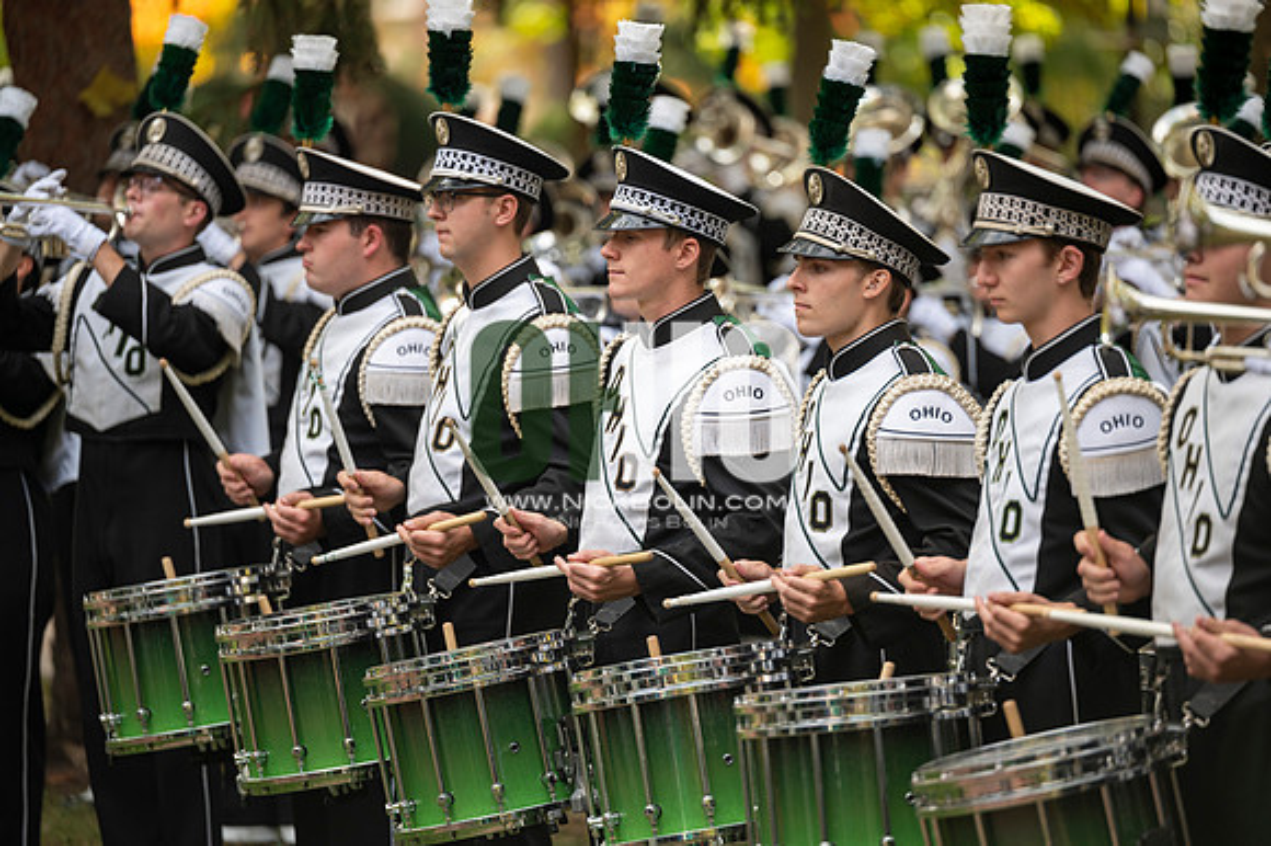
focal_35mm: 200
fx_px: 7057
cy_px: 423
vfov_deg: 6.9
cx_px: 636
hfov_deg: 10.3
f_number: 2.8
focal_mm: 200
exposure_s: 1/500
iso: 160
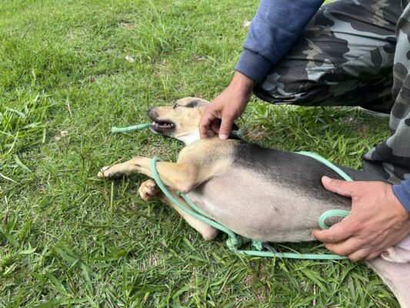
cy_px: 154
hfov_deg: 67.3
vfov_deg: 53.1
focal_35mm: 26
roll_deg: +4.1
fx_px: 308
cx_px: 205
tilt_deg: -44.8
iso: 50
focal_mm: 5.7
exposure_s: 1/1224
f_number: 1.5
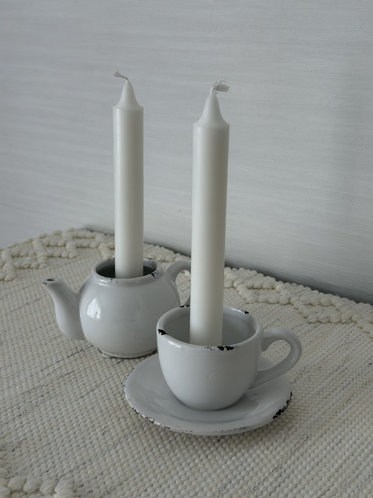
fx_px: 690
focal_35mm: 48
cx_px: 186
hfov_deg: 30.3
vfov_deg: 39.7
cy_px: 249
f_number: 1.78
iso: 100
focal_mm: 6.76
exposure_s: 1/62
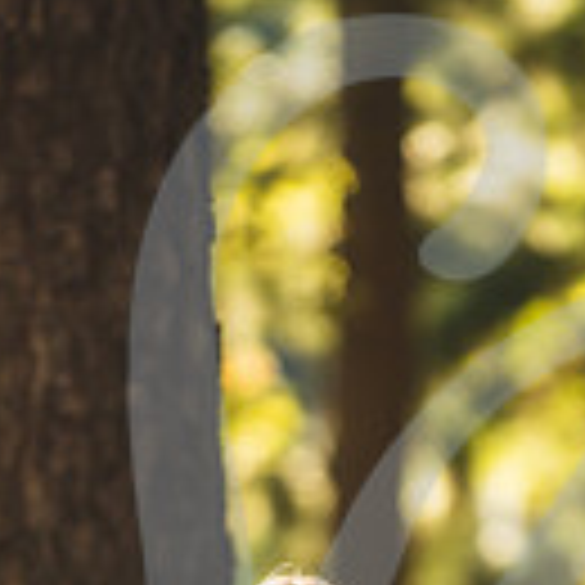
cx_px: 279
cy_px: 774
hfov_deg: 3.0
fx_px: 11223
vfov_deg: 3.0
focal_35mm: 587
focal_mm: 200
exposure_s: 1/200
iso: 100
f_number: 2.8
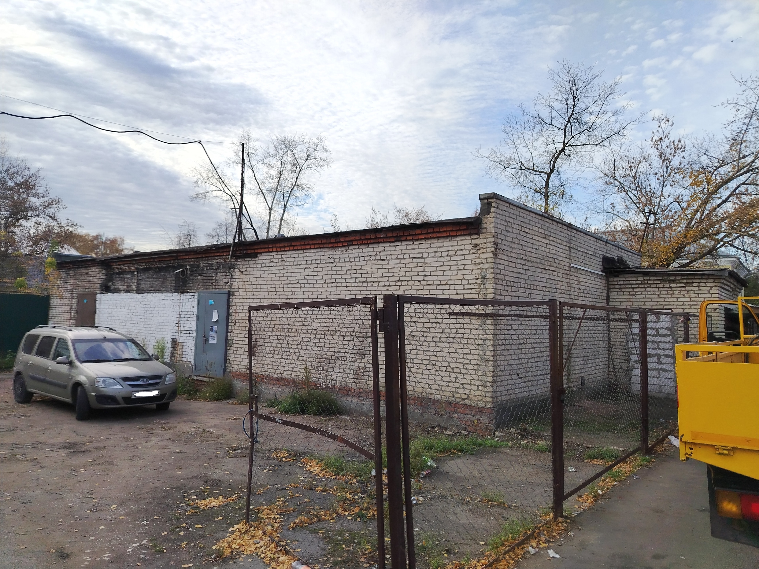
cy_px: 284
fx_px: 526
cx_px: 380
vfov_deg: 56.8
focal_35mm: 24
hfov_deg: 71.6
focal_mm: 5.25
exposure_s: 1/798
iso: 100
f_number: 1.75
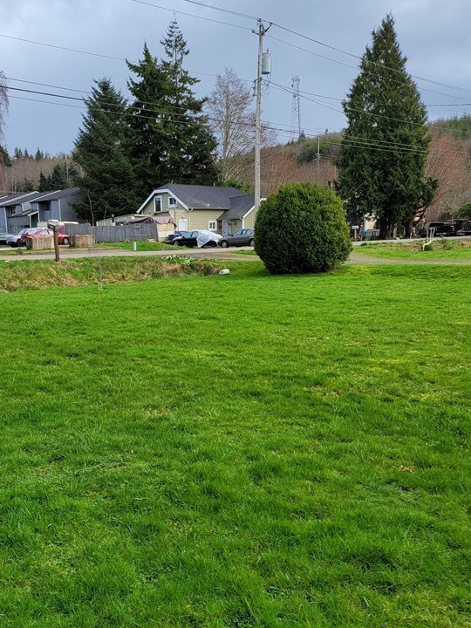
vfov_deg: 50.0
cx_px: 180
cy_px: 353
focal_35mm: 37
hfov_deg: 38.4
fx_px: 671
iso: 40
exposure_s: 1/947
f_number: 1.8
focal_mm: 5
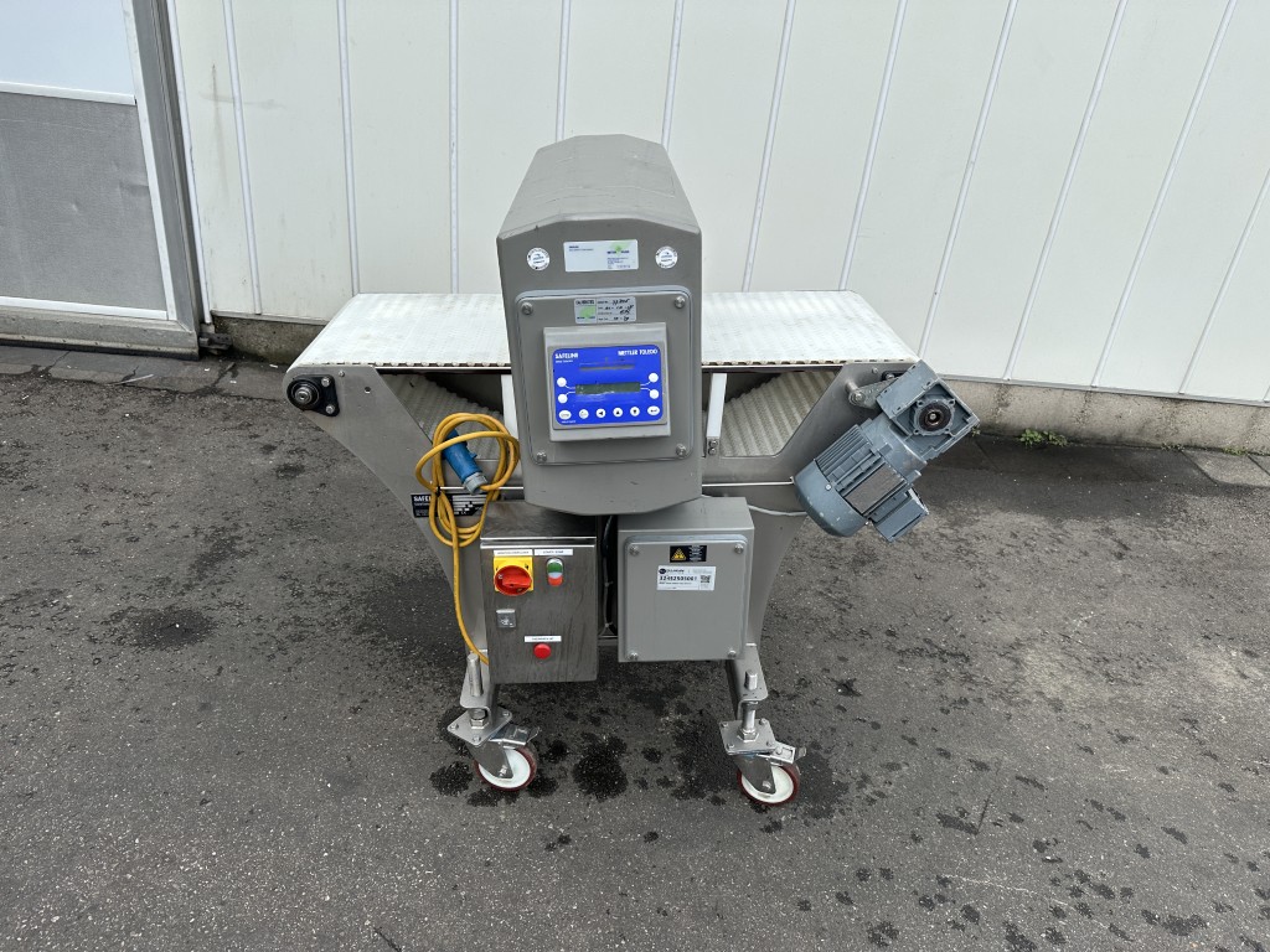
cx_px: 635
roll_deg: -7.1
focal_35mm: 24
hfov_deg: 71.6
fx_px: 881
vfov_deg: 56.8
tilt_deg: -27.5
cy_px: 476
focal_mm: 6.86
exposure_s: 1/2353
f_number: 1.78
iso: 80
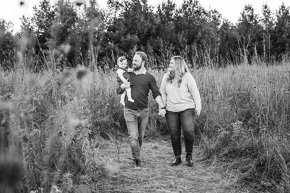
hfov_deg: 44.0
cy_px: 103
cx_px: 145
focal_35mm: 45
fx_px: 359
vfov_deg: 30.1
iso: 640
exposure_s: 1/640
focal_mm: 41
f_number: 2.8
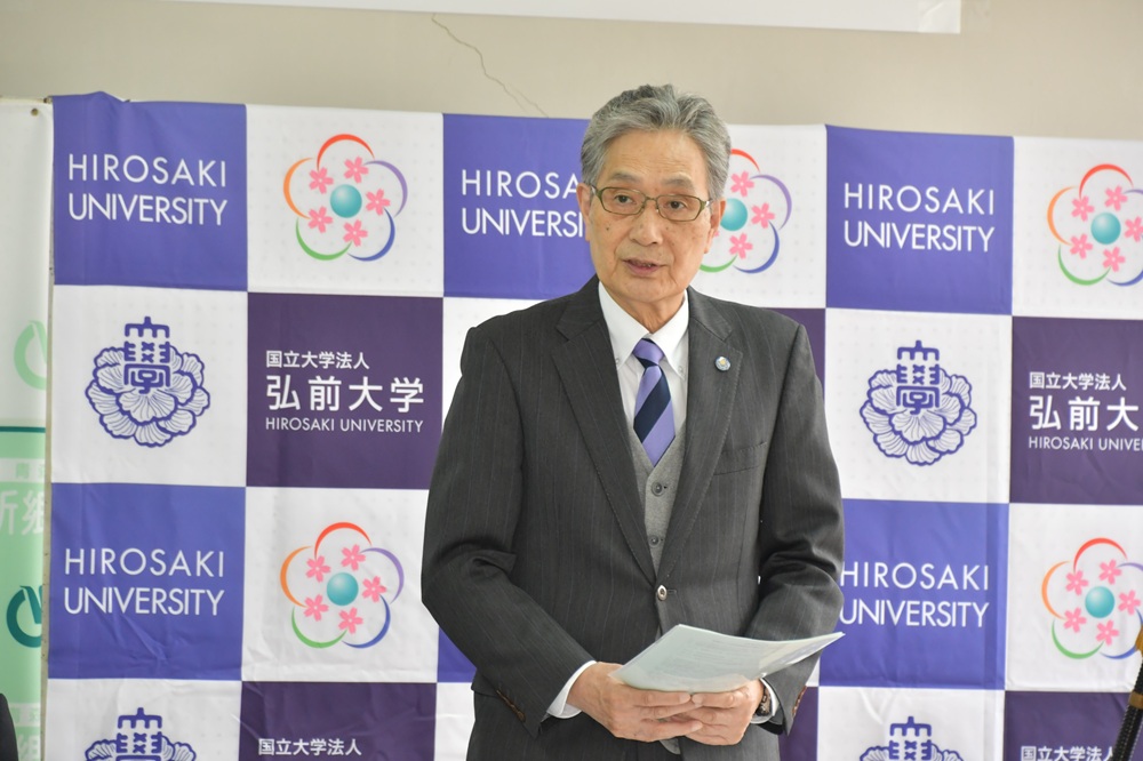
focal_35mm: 202
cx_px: 572
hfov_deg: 10.2
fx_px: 6427
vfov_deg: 6.8
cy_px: 380
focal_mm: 135
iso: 1600
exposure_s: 1/200
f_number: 6
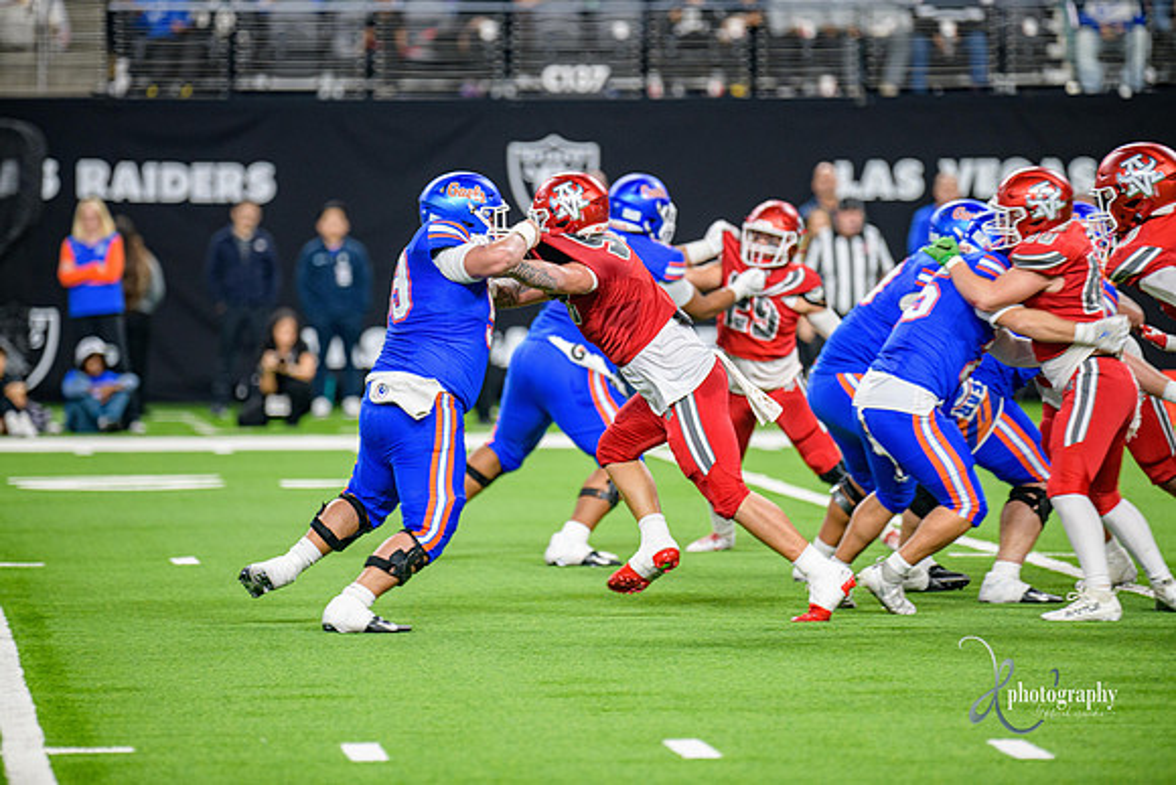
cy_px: 392
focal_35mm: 240
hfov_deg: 8.6
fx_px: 7841
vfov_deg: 5.7
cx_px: 588
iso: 1000
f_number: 2.8
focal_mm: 240
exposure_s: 1/400
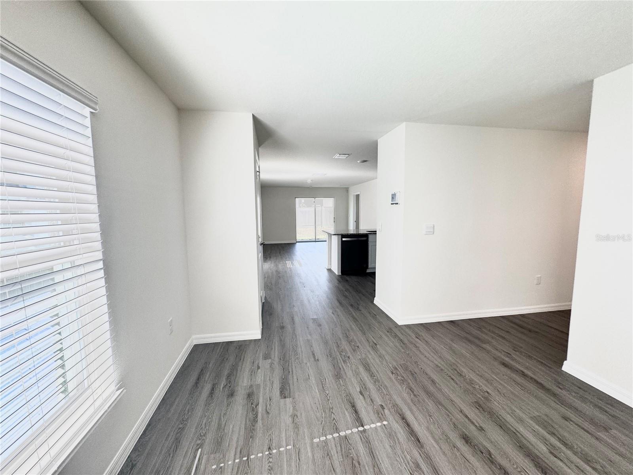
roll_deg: +2.4
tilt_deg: -2.6
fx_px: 256
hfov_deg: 102.1
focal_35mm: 14
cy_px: 238
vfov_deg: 85.7
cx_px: 316
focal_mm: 2.22
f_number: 2.2
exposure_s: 1/120
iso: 64
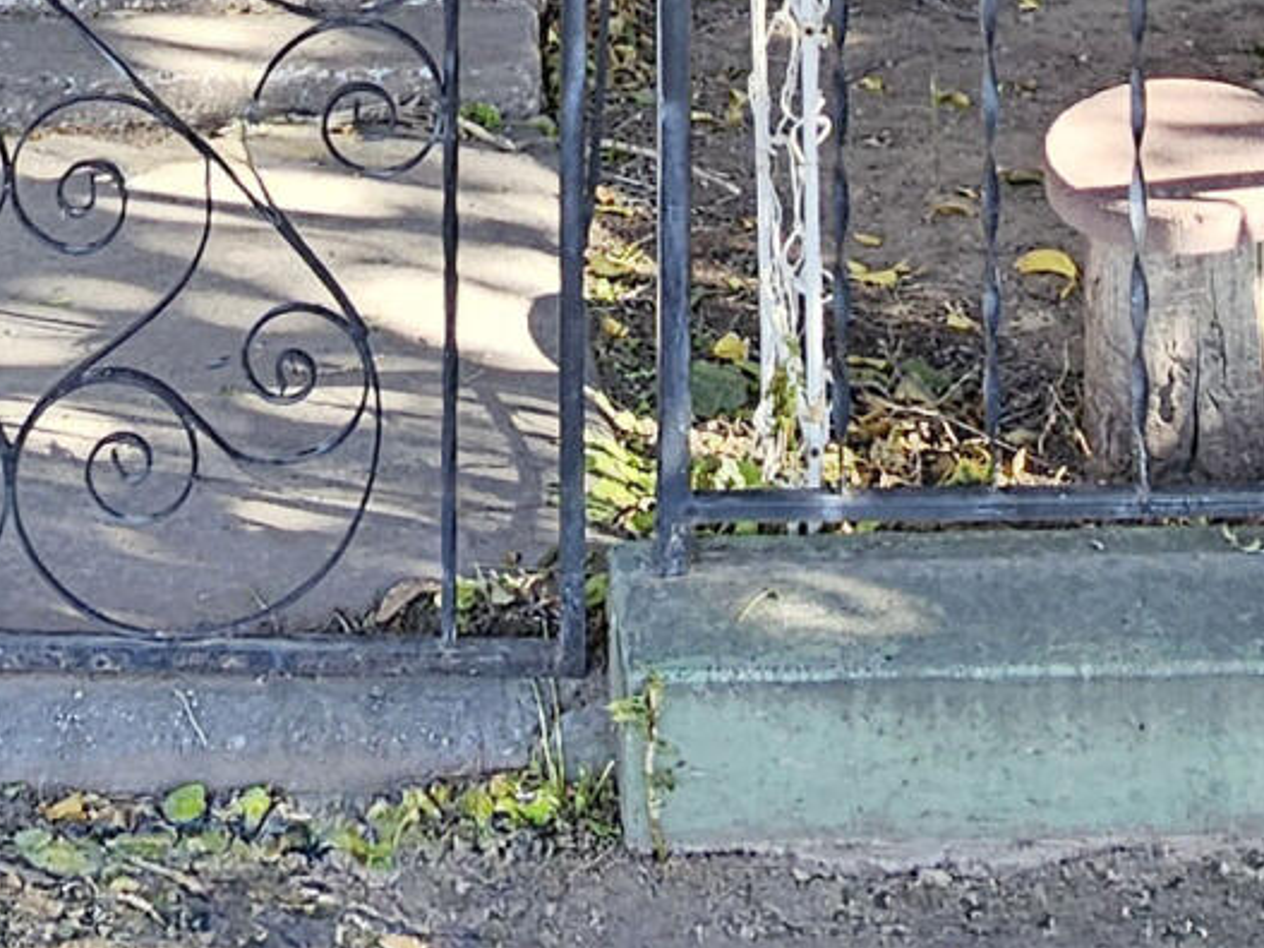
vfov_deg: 15.1
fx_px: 2701
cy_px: -1090
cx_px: 413
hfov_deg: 26.2
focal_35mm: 74
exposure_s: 1/145
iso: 50
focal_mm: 2.2
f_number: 2.2
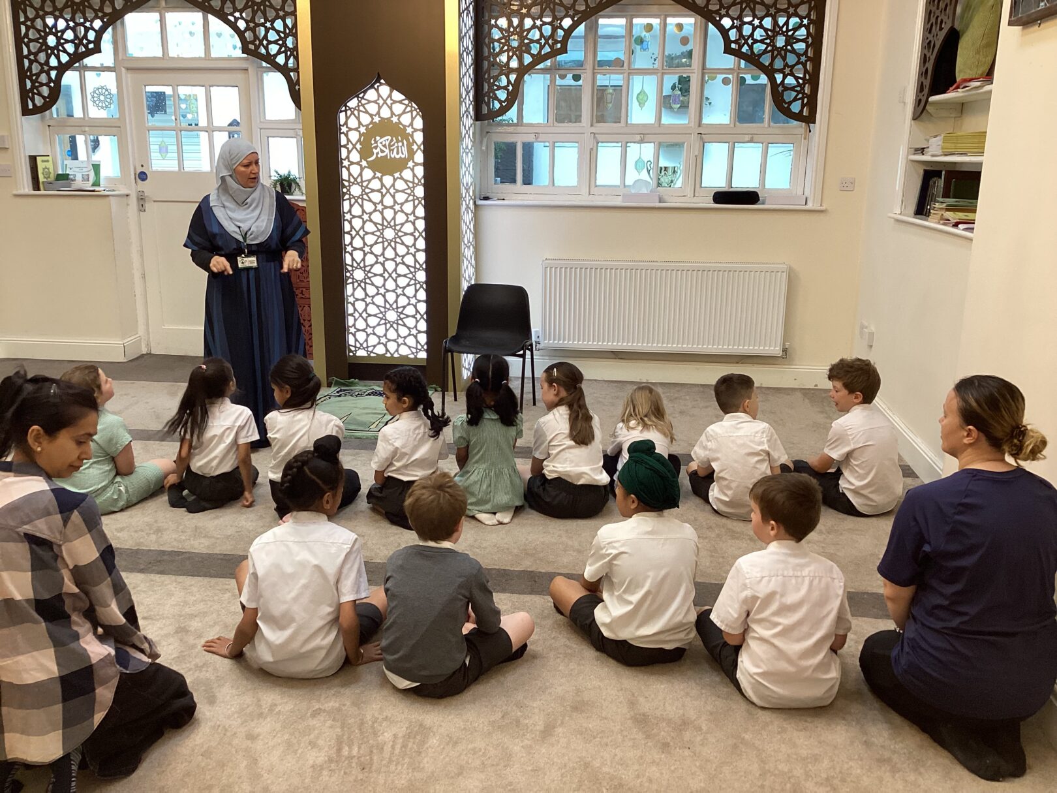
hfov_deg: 58.4
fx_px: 947
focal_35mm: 31
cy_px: 396
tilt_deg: -14.9
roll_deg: -0.6
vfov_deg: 45.4
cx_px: 528
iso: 80
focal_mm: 3.3
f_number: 2.4
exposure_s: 1/50
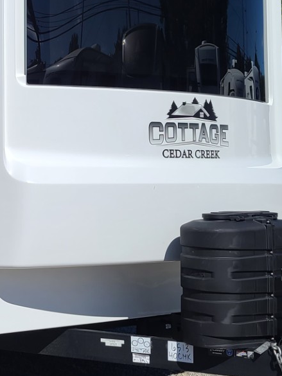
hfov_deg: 16.7
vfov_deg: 23.6
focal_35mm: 82
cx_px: -114
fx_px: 890
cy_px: 106
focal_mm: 7
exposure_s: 1/1849
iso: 16
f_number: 1.8
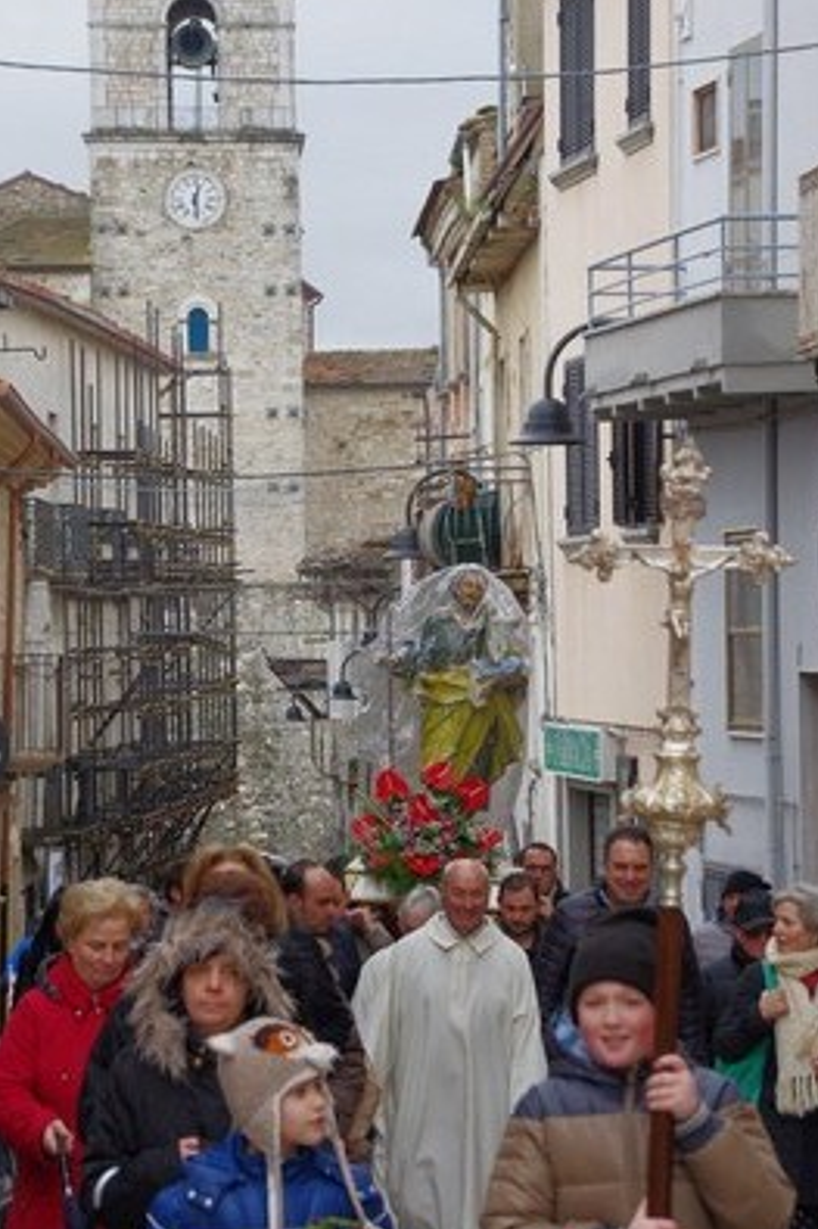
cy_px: 597
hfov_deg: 9.9
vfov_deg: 14.8
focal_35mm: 139
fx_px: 4729
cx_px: 359
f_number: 8
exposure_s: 1/250
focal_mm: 73
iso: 640
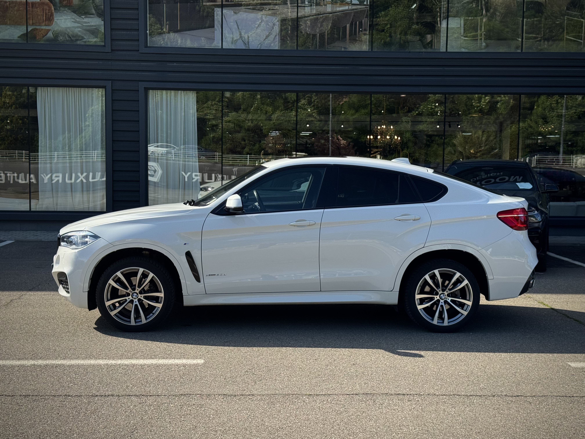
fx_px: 811
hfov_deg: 39.7
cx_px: 292
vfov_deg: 30.3
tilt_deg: -4.4
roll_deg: -0.6
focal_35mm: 48
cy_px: 220
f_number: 1.78
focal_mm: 6.76
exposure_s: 1/3096
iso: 64
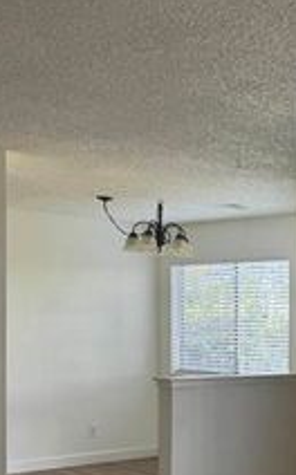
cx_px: 437
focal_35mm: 60
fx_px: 777
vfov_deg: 33.2
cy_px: 373
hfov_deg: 19.1
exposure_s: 1/121
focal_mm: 6.76
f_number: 1.78
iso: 100
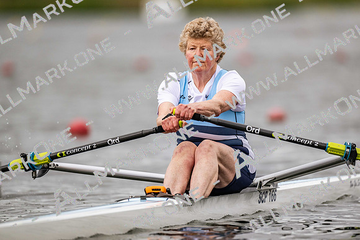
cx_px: 180
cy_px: 120
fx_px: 6001
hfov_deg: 3.4
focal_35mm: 600
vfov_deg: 2.3
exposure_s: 1/2500
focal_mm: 600
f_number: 4
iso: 640
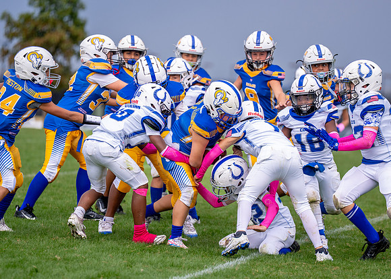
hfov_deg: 8.2
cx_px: 228
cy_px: 149
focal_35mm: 246
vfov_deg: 5.9
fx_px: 2729
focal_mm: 200
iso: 250
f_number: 2.8
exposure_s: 1/2000
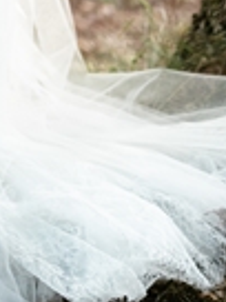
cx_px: -242
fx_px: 3273
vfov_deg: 5.0
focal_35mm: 376
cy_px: -586
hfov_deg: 3.9
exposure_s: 1/320
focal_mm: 63
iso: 800
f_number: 2.8
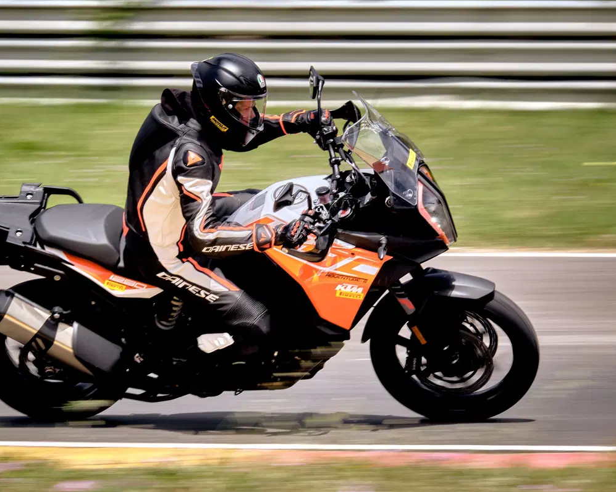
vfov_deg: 4.6
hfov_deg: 5.7
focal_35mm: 339
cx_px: 251
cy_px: 246
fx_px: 6179
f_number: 18
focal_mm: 200
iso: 200
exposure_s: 1/160
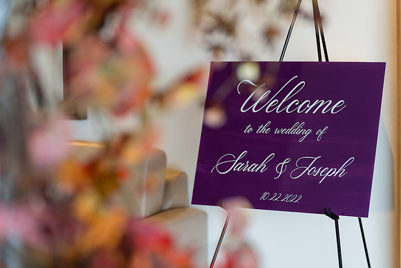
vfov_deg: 12.1
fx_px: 1259
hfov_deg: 18.1
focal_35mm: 113
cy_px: 134
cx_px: 200
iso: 320
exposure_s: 1/200
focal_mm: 113
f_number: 2.8
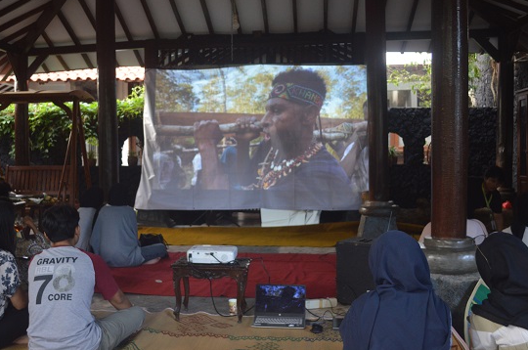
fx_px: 586
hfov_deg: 48.4
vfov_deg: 33.3
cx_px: 236
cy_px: 158
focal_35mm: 40
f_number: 4
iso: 900
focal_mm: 24
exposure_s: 1/40
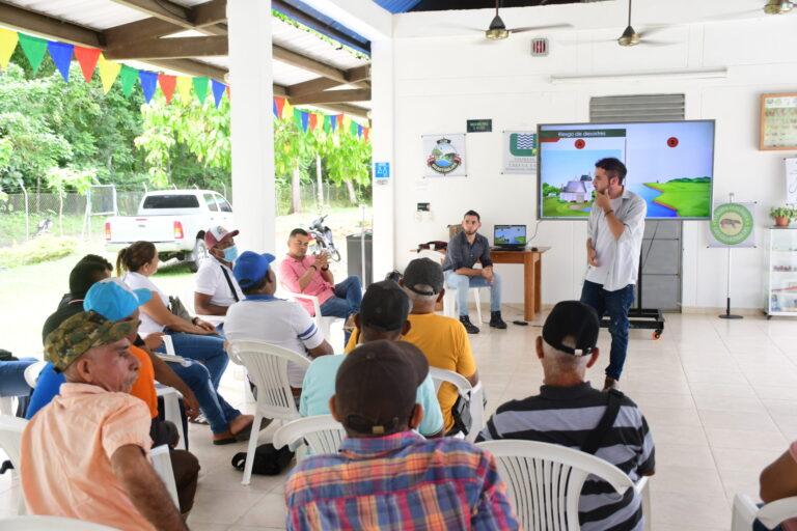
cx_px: 398
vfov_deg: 33.4
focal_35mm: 40
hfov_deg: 48.5
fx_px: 885
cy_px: 266
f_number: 4
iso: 250
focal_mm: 27
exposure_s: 1/60
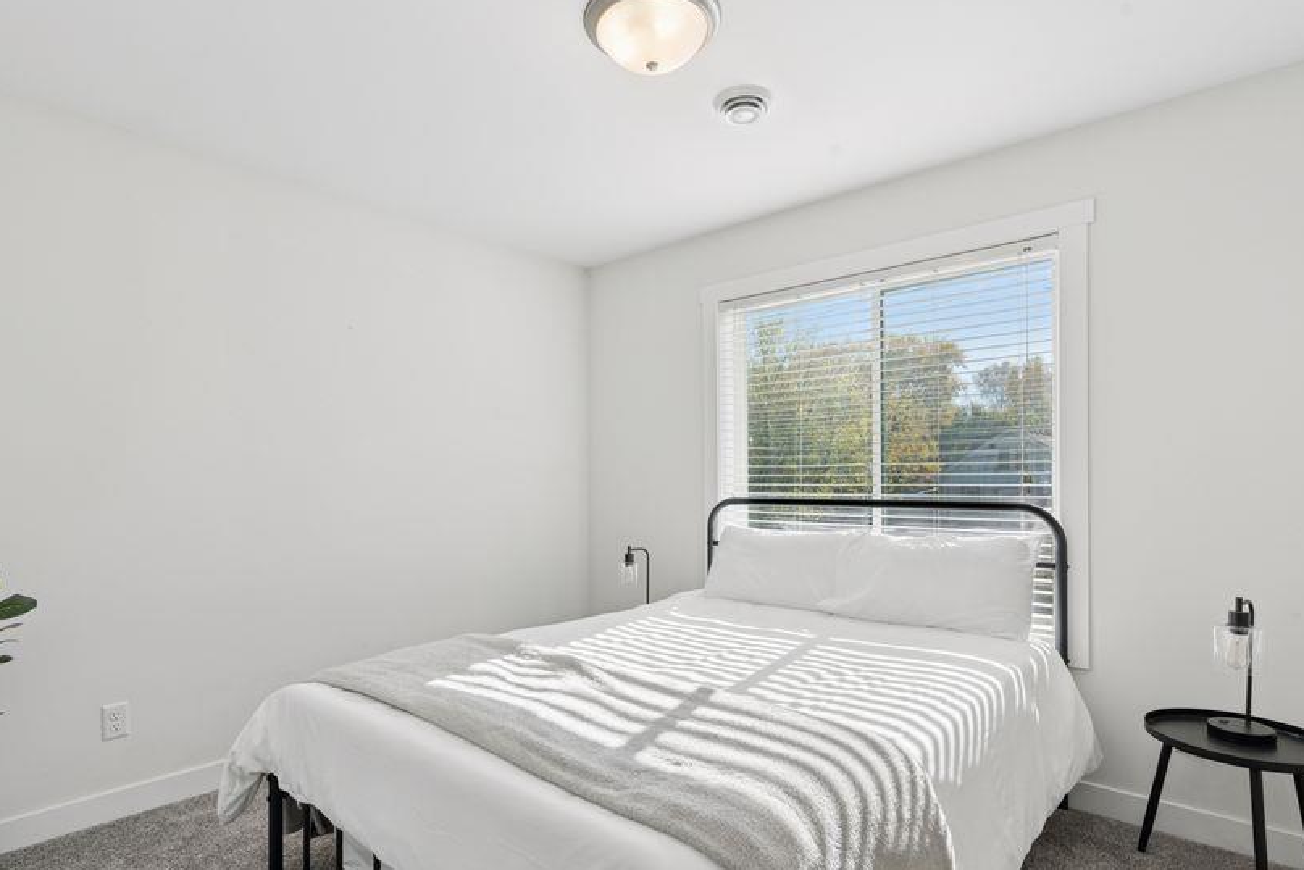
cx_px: 616
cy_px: 484
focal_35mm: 19
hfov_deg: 86.8
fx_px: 688
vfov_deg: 64.4
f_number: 9
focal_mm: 16
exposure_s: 1/60
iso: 400
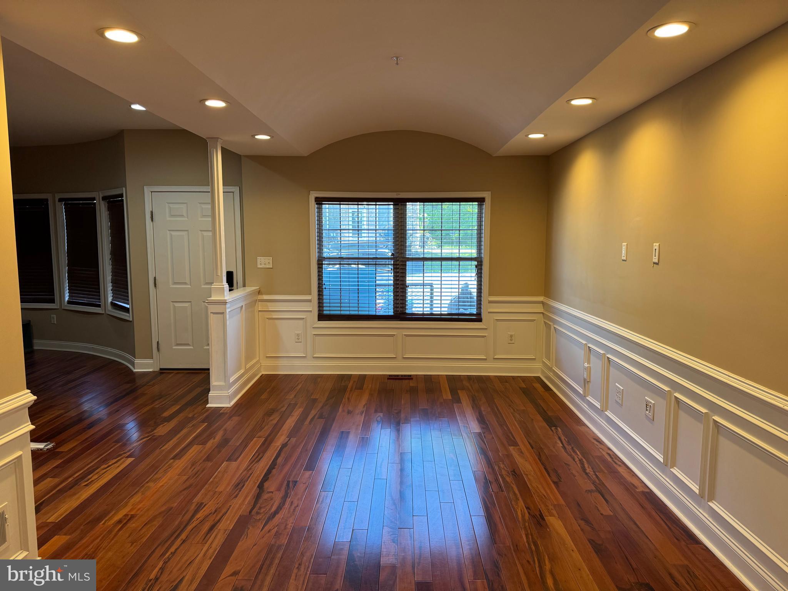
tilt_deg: -6.8
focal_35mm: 24
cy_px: 296
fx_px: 546
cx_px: 394
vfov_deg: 56.8
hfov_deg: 71.6
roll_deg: -0.1
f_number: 1.78
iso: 200
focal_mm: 6.76
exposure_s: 1/120
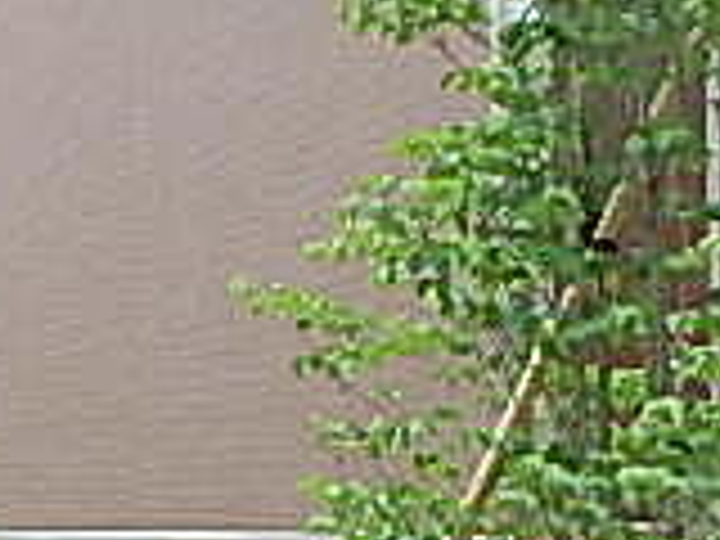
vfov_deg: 17.3
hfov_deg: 18.4
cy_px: 500
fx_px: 1747
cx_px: -567
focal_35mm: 84
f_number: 3.5
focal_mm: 3.7
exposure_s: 1/400
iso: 125
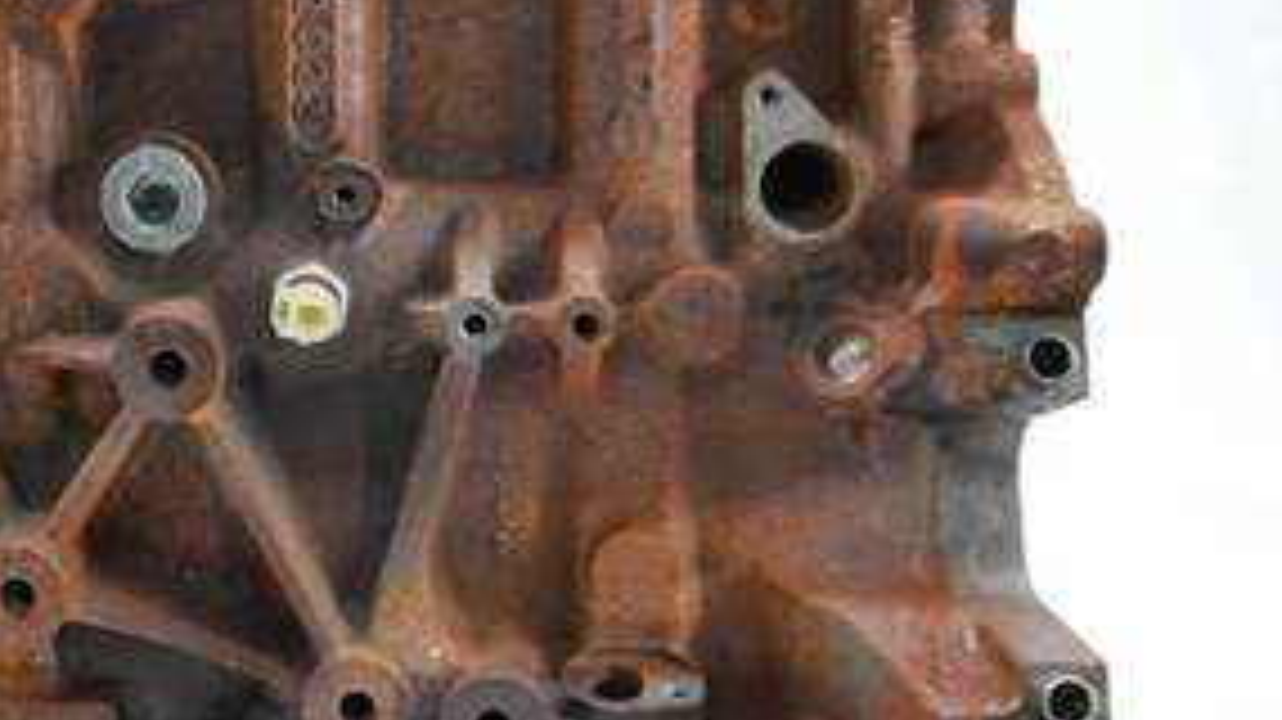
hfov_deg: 36.2
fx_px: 1869
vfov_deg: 21.8
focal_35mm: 55
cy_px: 356
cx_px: 207
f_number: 3.5
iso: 800
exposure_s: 1/60
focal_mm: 15
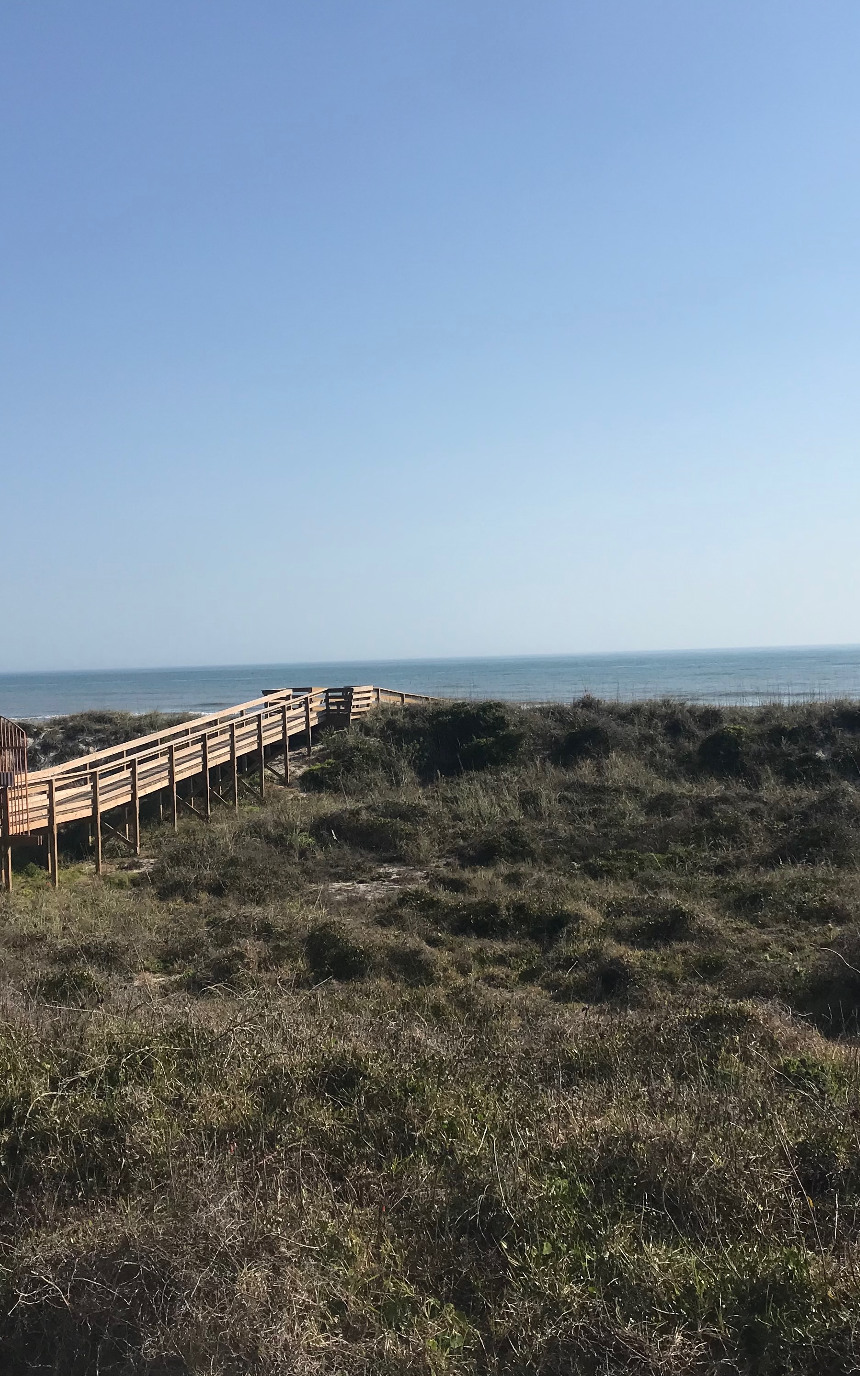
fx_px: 1500
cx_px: 470
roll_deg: +1.6
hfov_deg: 32.0
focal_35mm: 40
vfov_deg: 49.3
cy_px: 692
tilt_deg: -0.1
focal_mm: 3.99
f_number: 1.8
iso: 20
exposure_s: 1/4367
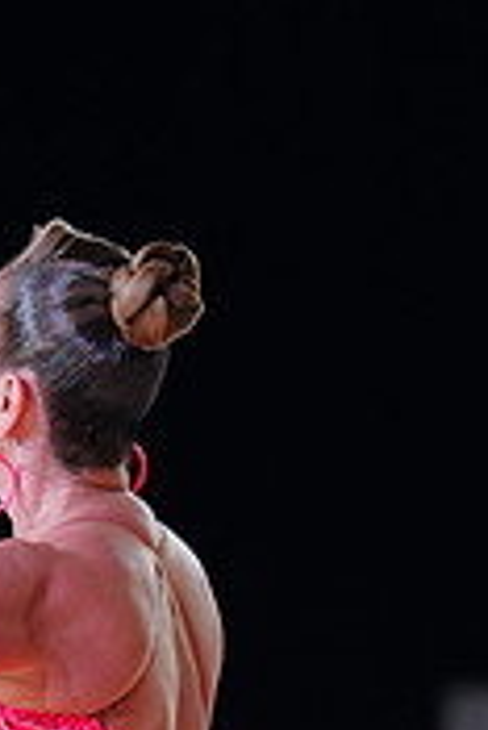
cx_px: -127
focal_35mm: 664
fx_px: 13474
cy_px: 1164
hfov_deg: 2.1
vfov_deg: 3.1
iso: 640
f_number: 2.8
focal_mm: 200
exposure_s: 1/400
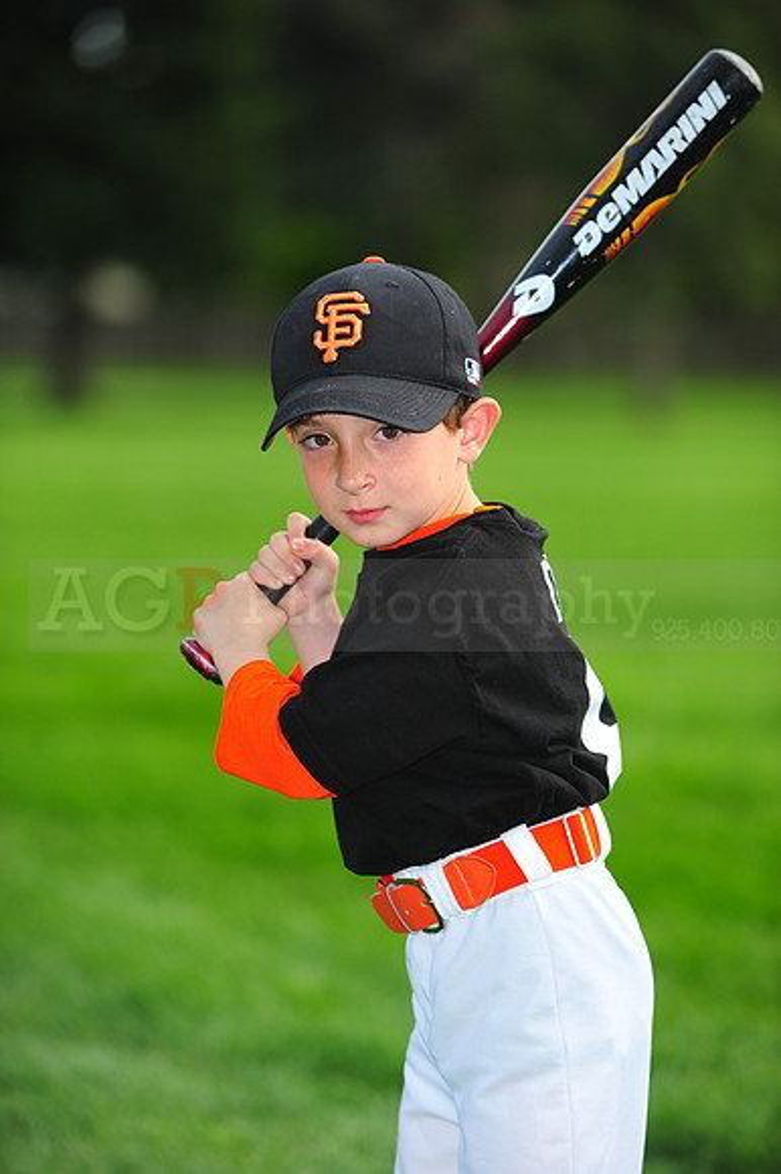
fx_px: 5375
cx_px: 390
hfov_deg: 8.3
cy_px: 587
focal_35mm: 165
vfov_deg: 12.5
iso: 400
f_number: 4
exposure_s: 1/2000
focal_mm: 165
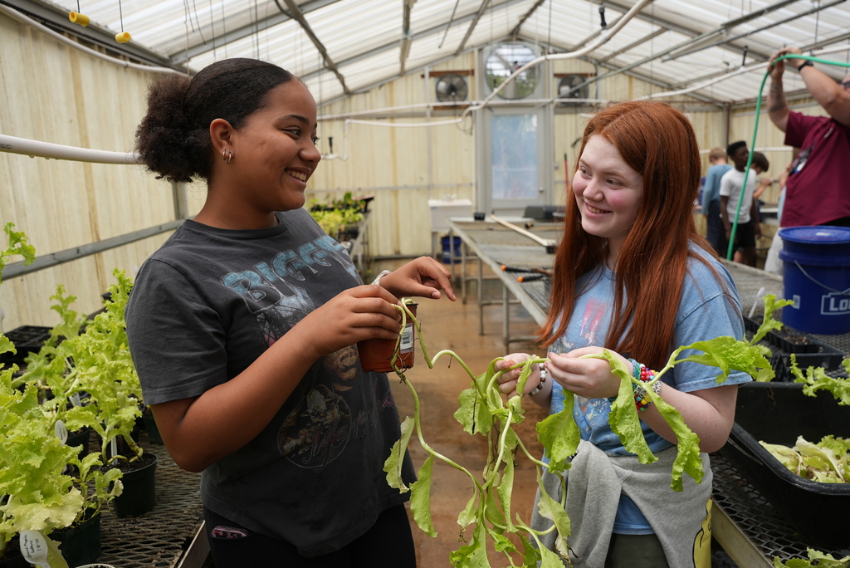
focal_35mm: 27
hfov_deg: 66.6
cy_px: 284
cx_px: 425
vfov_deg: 47.4
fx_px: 647
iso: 80
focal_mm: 27.4
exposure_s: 1/250
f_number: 5
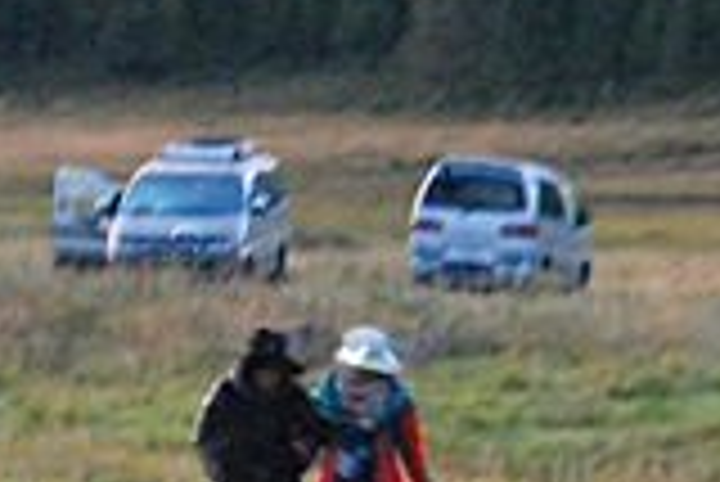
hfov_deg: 5.3
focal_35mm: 389
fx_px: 7787
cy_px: 423
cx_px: 1026
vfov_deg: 3.5
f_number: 5.6
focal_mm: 52
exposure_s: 1/6
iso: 1600
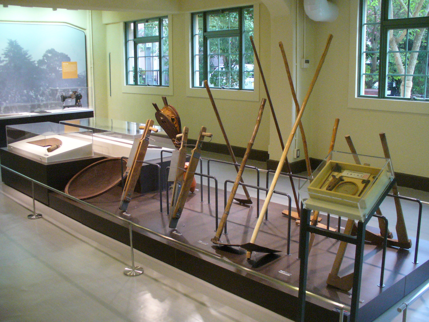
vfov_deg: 38.7
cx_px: 214
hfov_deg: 50.1
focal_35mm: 37
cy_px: 161
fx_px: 459
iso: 400
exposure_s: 1/80
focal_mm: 6.1
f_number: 2.8
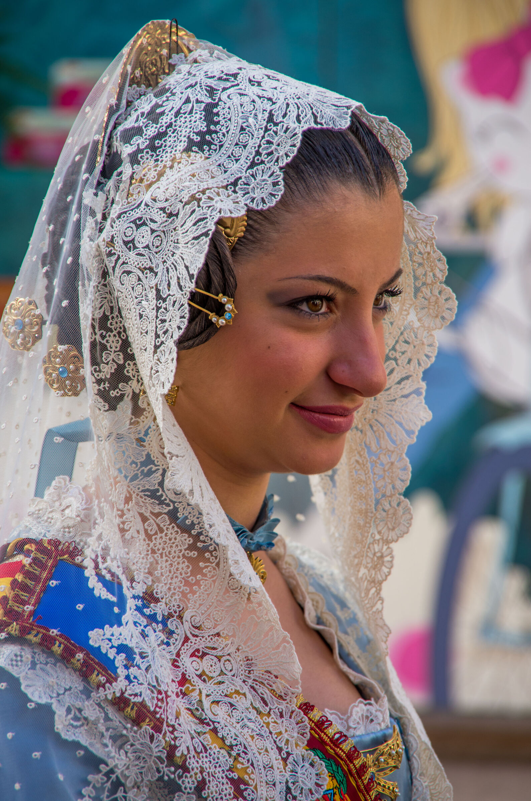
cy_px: 400
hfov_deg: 6.8
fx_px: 4499
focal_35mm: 202
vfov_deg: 10.2
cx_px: 266
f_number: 5.6
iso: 200
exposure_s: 1/250
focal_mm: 135
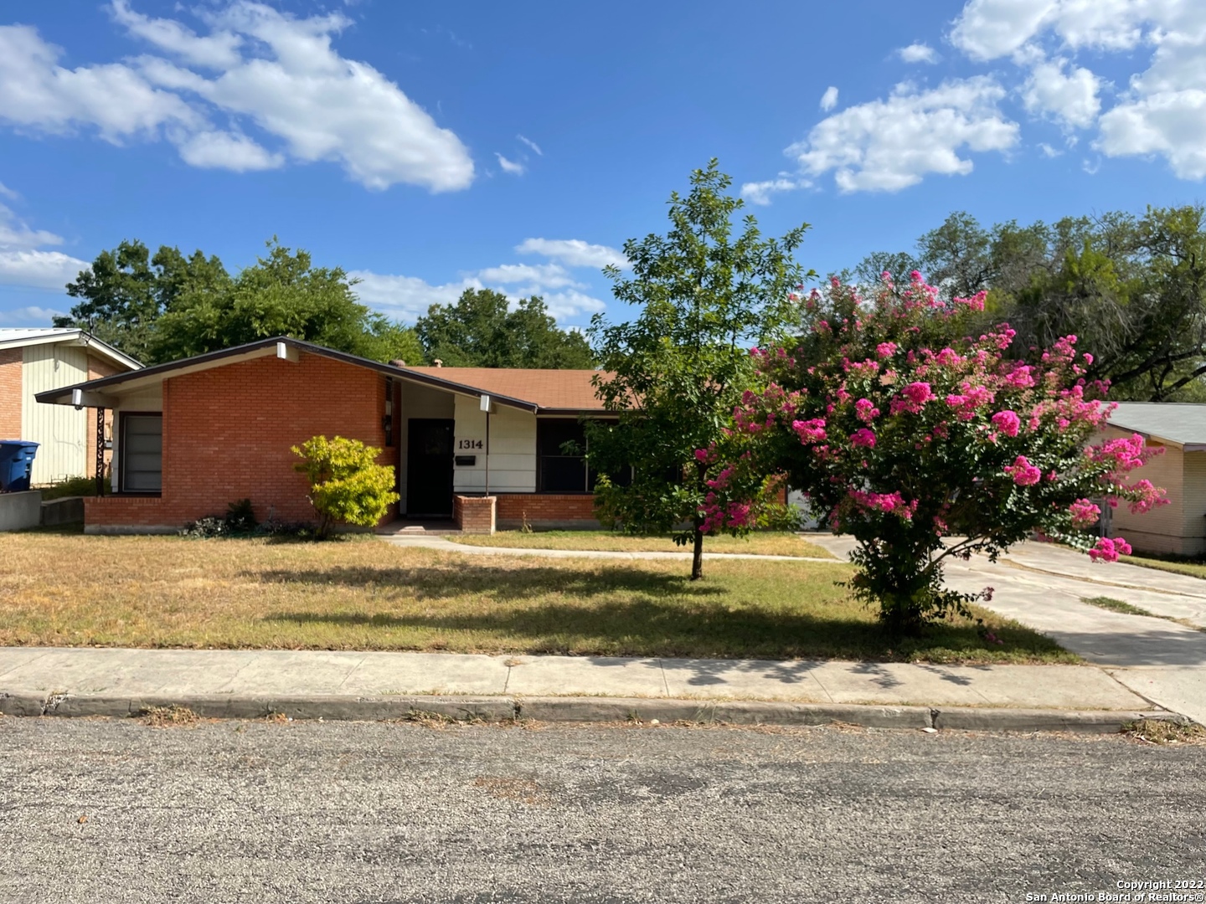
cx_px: 603
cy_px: 452
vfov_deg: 53.1
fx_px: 906
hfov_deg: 67.3
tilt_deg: -0.8
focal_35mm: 26
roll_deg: -0.2
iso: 32
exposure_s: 1/3509
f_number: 1.6
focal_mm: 4.2
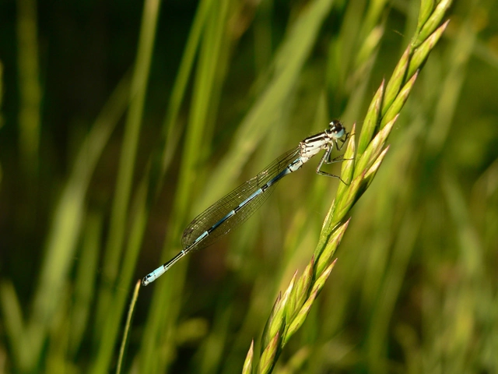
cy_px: 187
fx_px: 1180
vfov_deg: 18.0
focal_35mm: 82
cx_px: 249
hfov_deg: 23.8
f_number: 4
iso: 100
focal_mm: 13.6
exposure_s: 1/320
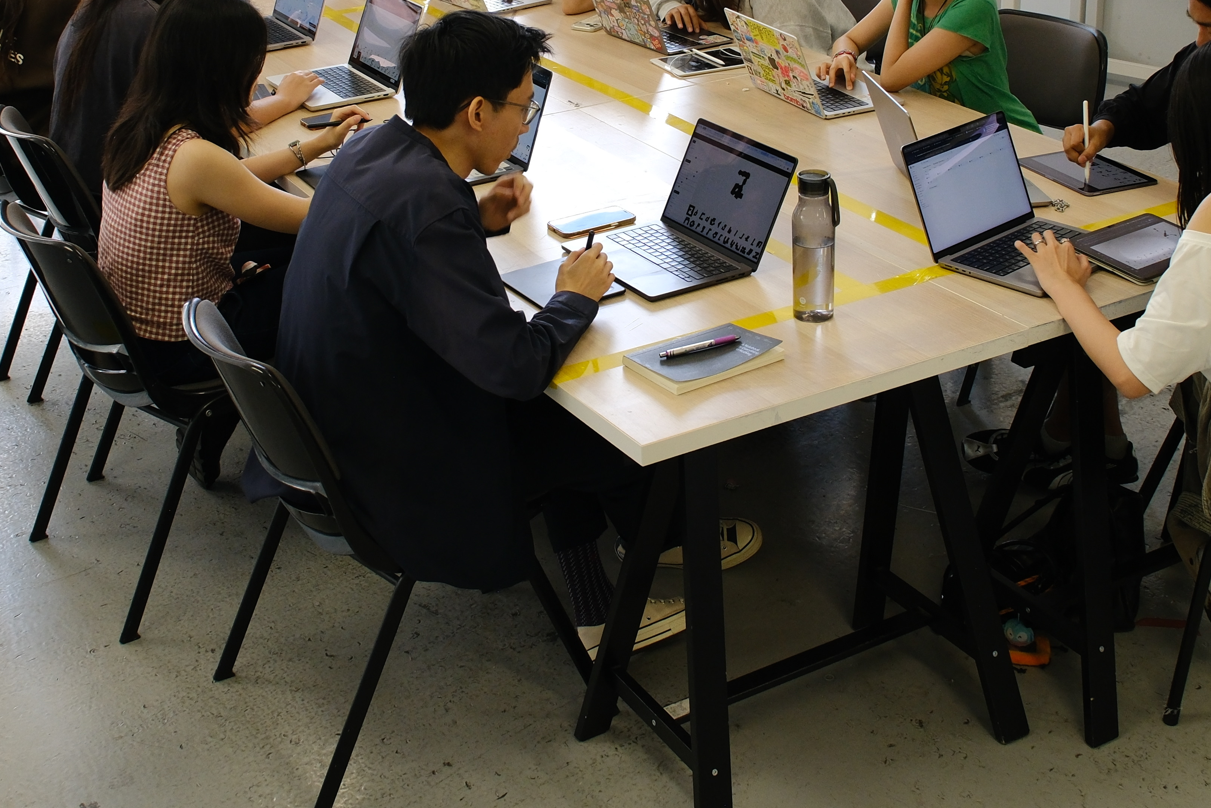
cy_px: 136
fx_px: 1749
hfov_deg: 38.2
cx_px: 595
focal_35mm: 52
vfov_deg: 25.4
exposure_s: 1/125
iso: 1000
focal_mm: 18
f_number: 4.5
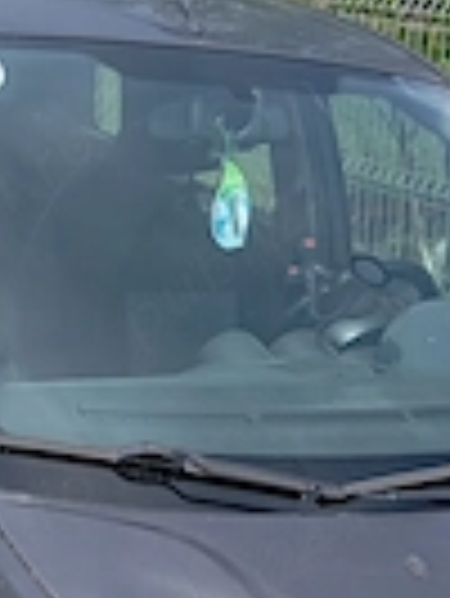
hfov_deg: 17.5
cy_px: 647
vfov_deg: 22.1
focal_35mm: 84
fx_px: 1454
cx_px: 108
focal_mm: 4.22
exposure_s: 1/440
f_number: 1.8
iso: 112
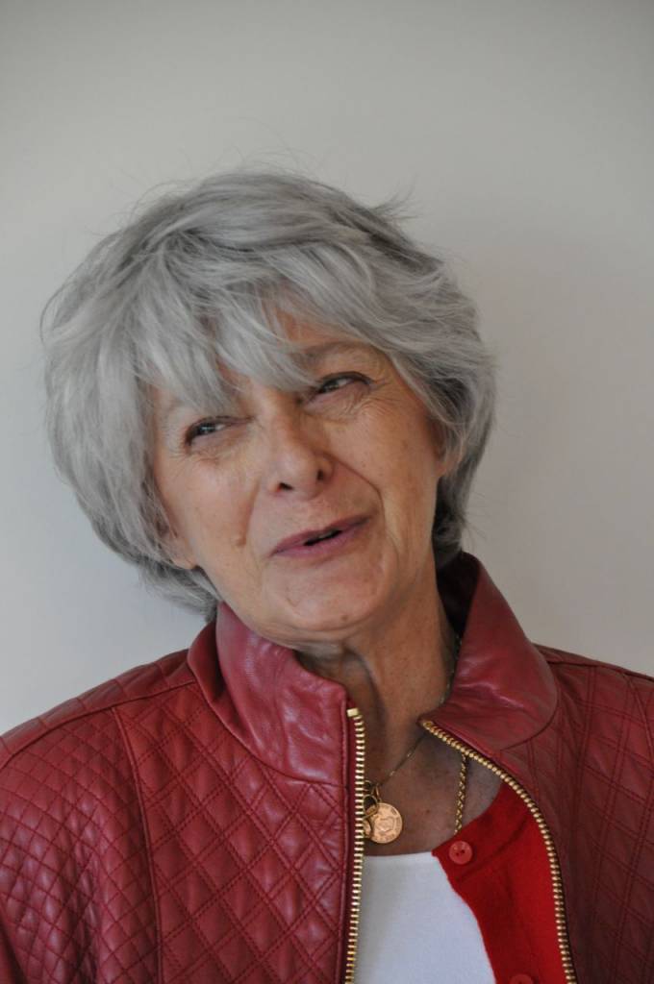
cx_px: 327
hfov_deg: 6.3
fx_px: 5943
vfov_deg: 9.5
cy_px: 492
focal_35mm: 218
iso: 1600
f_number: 5.6
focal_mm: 145
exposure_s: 1/100
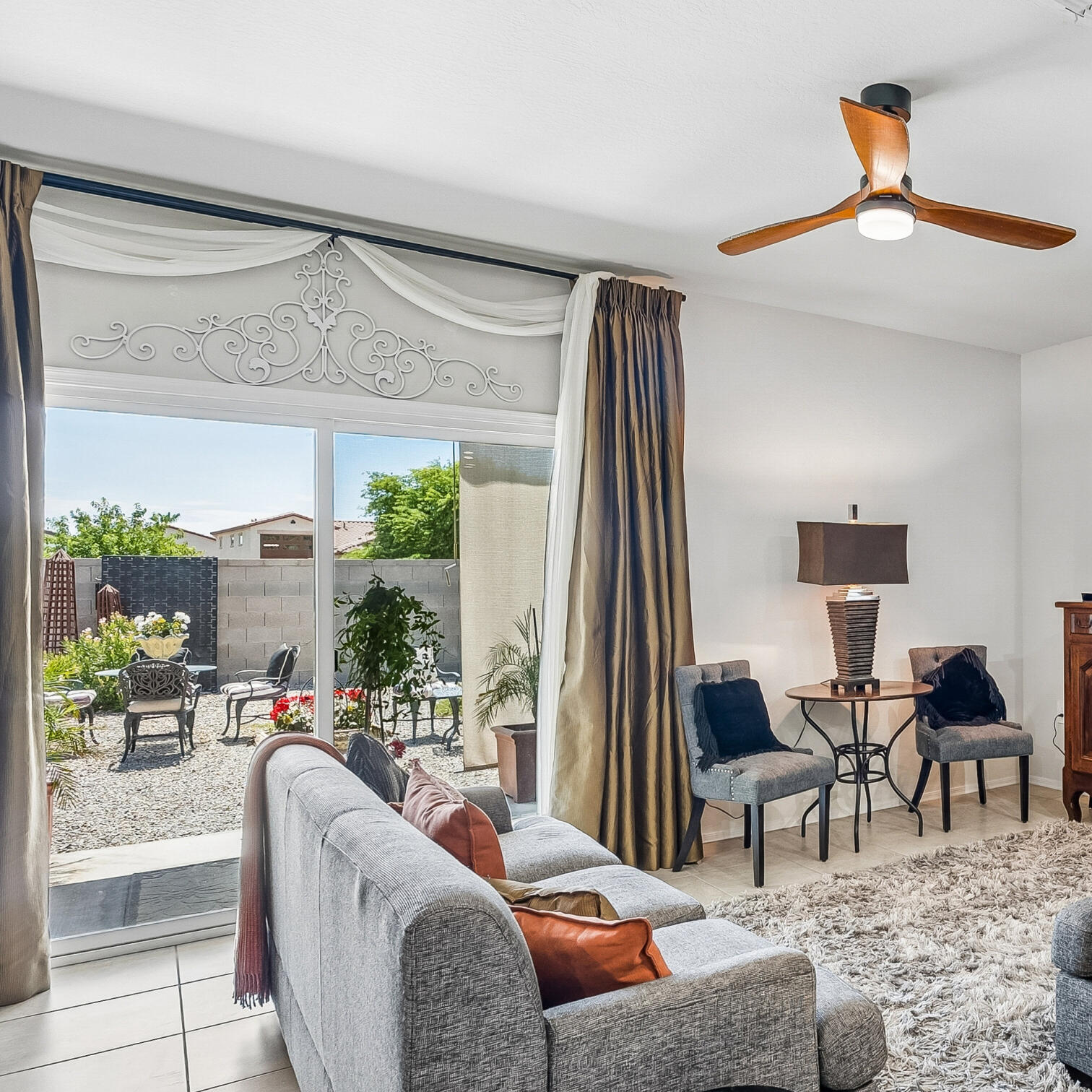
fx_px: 964
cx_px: 939
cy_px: 615
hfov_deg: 53.3
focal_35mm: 27
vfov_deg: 58.9
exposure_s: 1/8
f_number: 8
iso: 400
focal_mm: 16
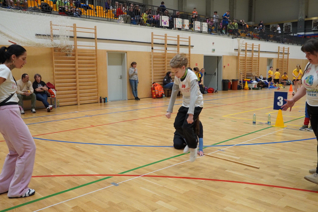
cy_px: 106
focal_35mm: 34
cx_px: 159
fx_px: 305
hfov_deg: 55.1
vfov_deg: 38.4
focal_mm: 23
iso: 1250
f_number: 4
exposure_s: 1/160
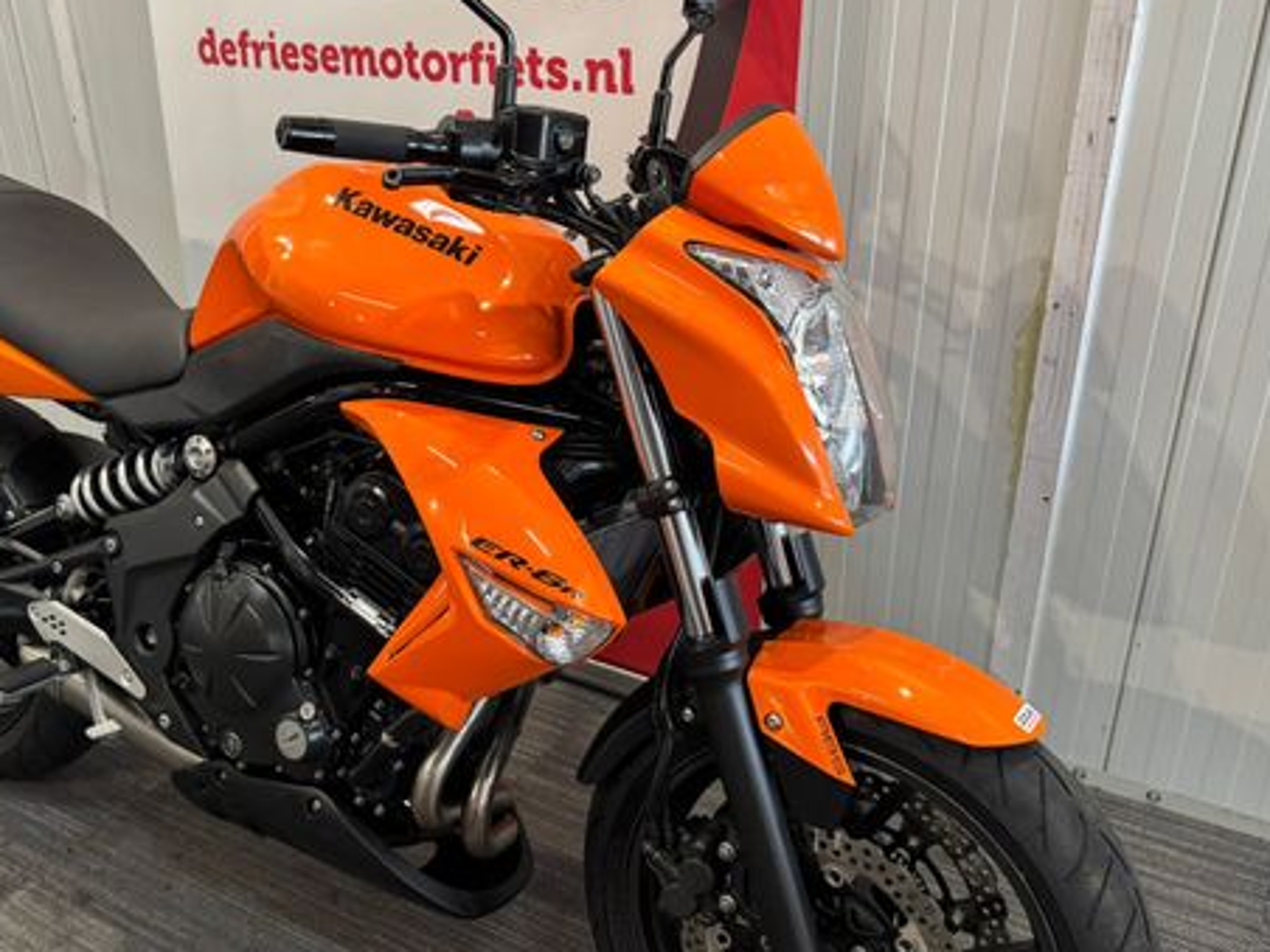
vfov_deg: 41.8
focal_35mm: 34
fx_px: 1247
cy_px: 508
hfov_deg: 53.6
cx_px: 517
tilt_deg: -27.9
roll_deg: +3.3
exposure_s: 1/50
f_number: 1.78
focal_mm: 6.76
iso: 250
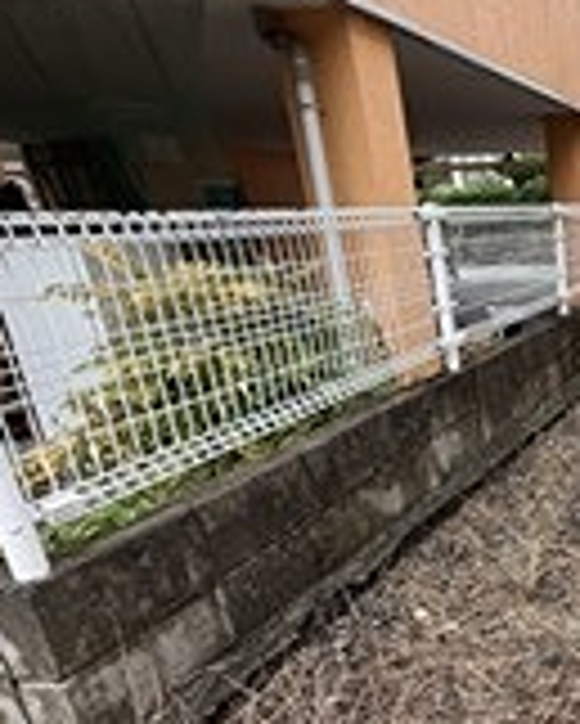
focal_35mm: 34
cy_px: 477
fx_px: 729
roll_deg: +2.2
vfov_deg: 51.9
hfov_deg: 34.8
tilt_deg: -20.0
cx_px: 692
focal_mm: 2.22
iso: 40
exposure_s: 1/233
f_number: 2.2
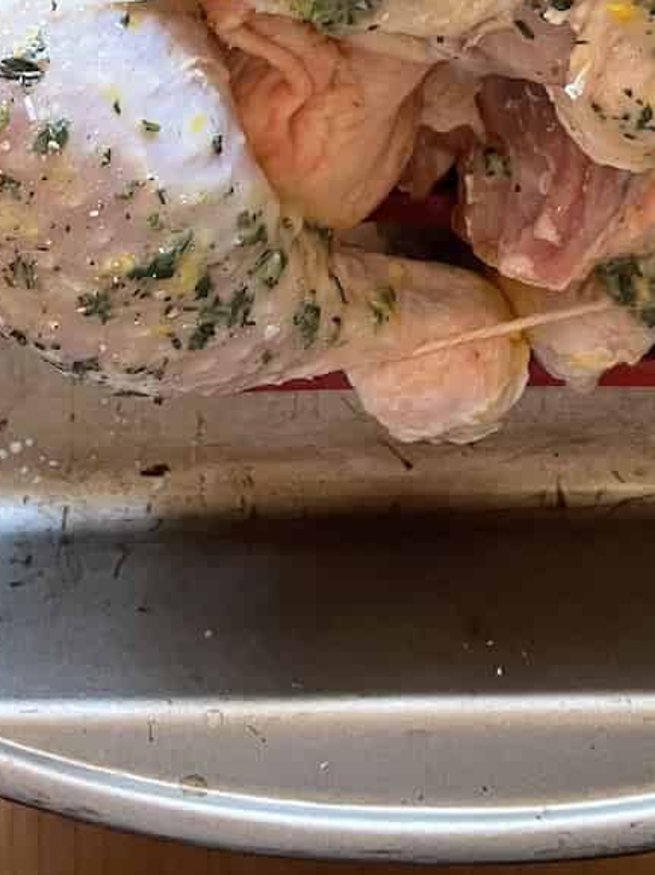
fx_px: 1818
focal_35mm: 72
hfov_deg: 20.3
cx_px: 461
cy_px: -329
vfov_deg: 23.3
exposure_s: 1/60
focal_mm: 4.2
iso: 160
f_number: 1.6
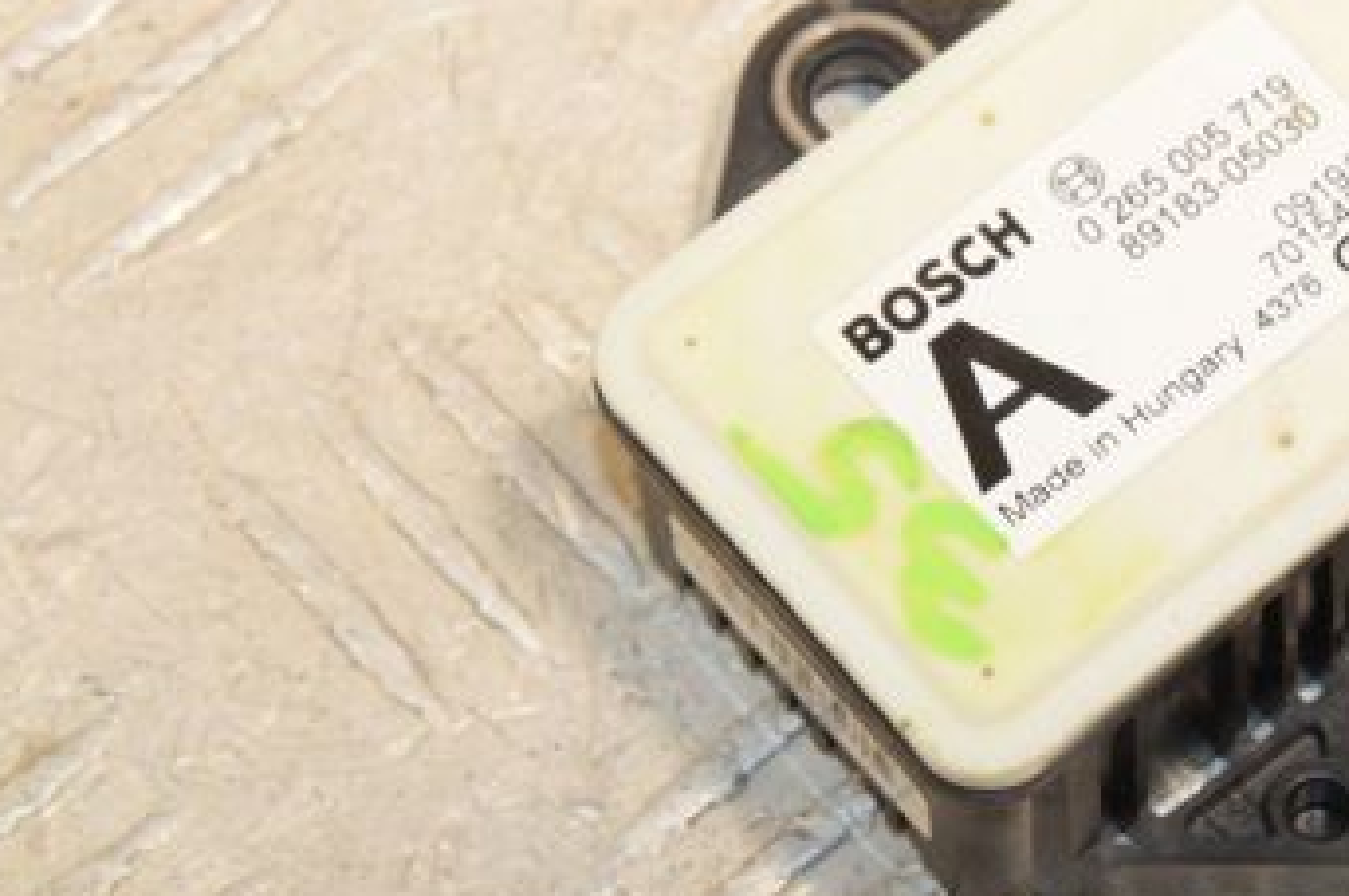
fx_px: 8907
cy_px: 271
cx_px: 1247
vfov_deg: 5.8
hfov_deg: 8.6
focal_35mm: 238
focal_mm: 85
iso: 1600
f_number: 10
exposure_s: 1/200
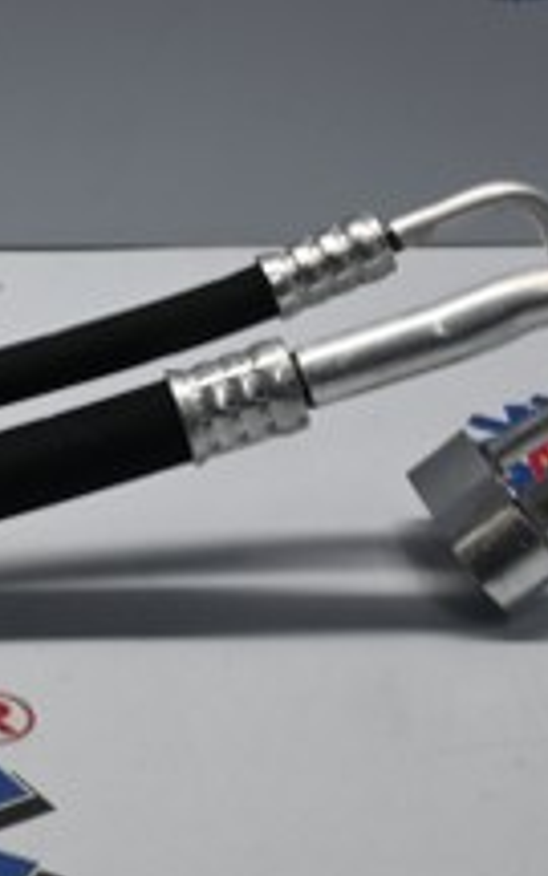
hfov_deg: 8.1
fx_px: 3762
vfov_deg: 13.3
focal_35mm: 157
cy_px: 256
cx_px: -422
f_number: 5.3
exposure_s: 1/60
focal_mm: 37
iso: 220
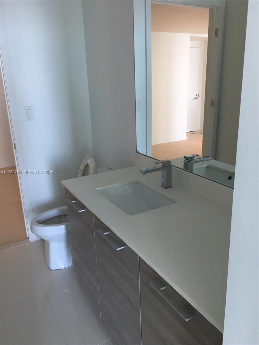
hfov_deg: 48.2
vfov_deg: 61.7
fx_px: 289
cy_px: 172
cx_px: 130
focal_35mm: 29
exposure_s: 1/30
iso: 64
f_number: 2.2
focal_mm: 4.15
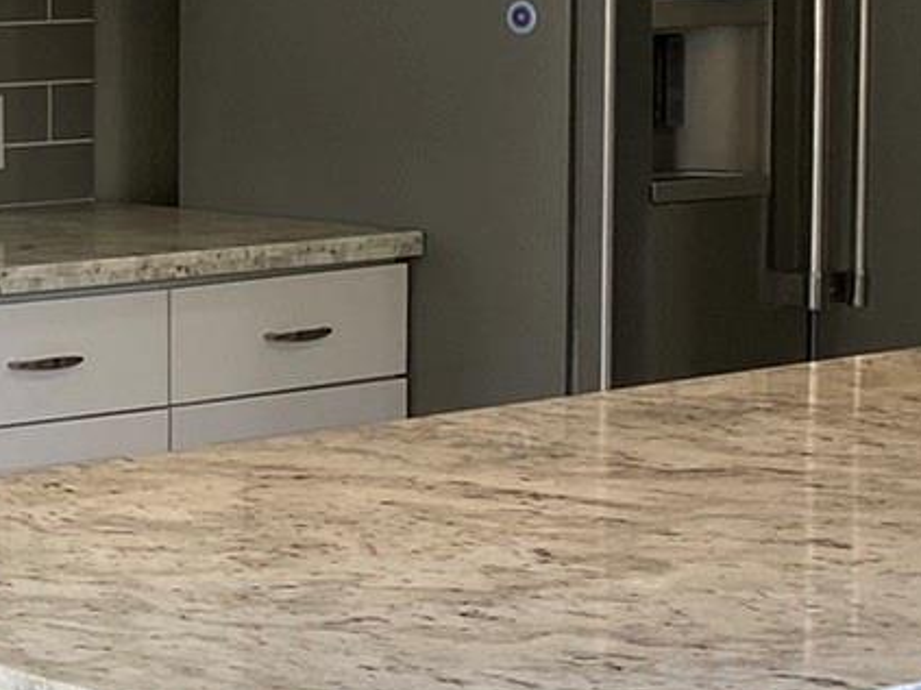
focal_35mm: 126
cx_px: -930
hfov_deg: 13.4
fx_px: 3351
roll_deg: -0.4
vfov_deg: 11.6
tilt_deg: -1.8
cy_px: -11
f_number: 1.8
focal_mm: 4.25
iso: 80
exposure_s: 1/120
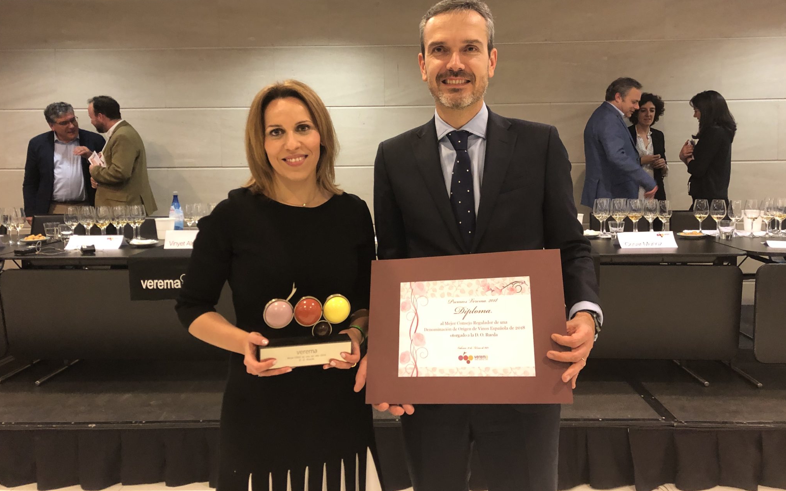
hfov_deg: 62.9
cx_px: 393
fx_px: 643
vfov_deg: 41.7
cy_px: 201
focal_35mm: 30
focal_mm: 3.99
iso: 80
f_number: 1.8
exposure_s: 1/15
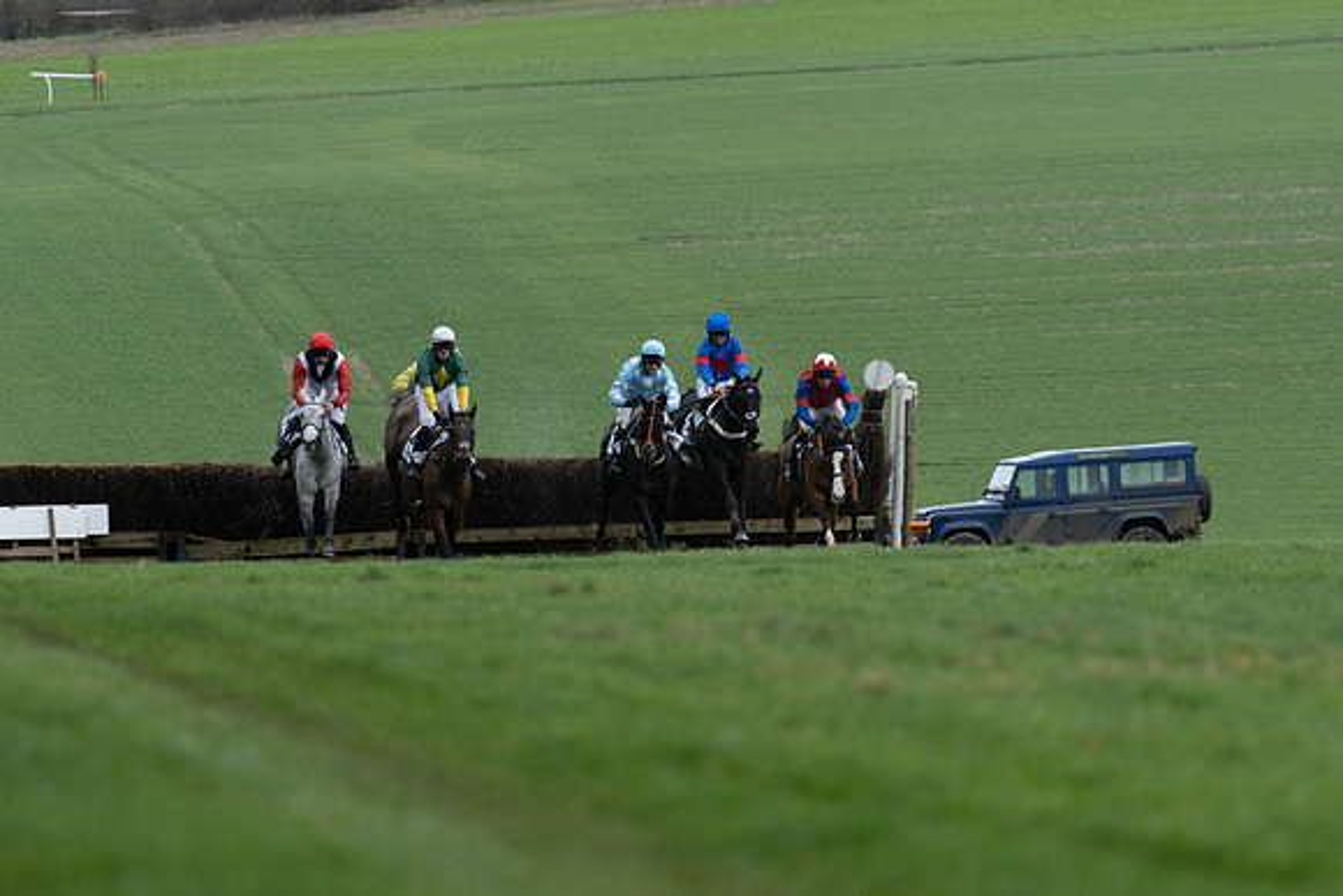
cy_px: 448
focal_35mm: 420
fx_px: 15671
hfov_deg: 4.9
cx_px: 672
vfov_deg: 3.3
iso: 500
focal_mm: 280
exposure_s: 1/1000
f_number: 4
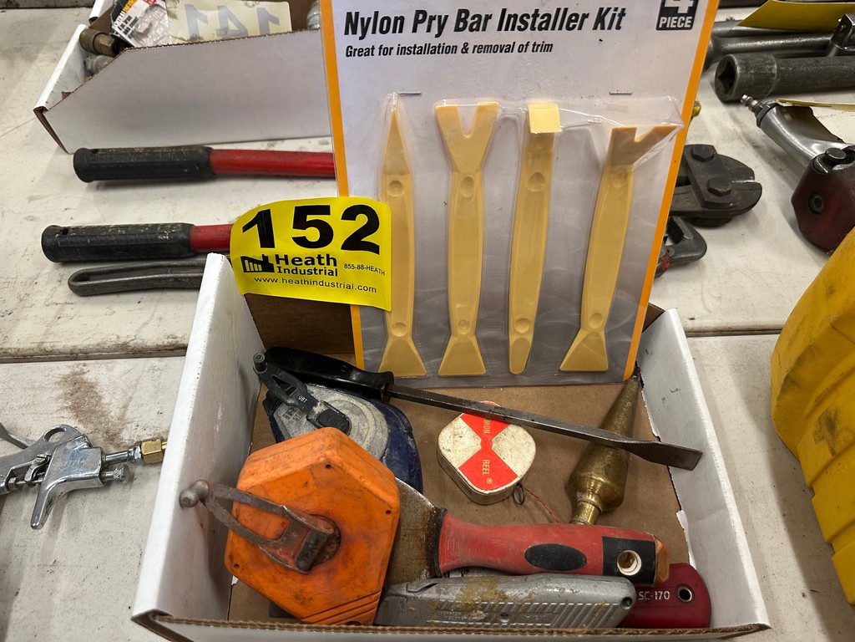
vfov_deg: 56.8
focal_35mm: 24
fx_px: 593
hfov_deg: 71.6
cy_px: 321
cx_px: 428
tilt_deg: -52.6
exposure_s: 1/78
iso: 250
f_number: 1.78
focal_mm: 6.86
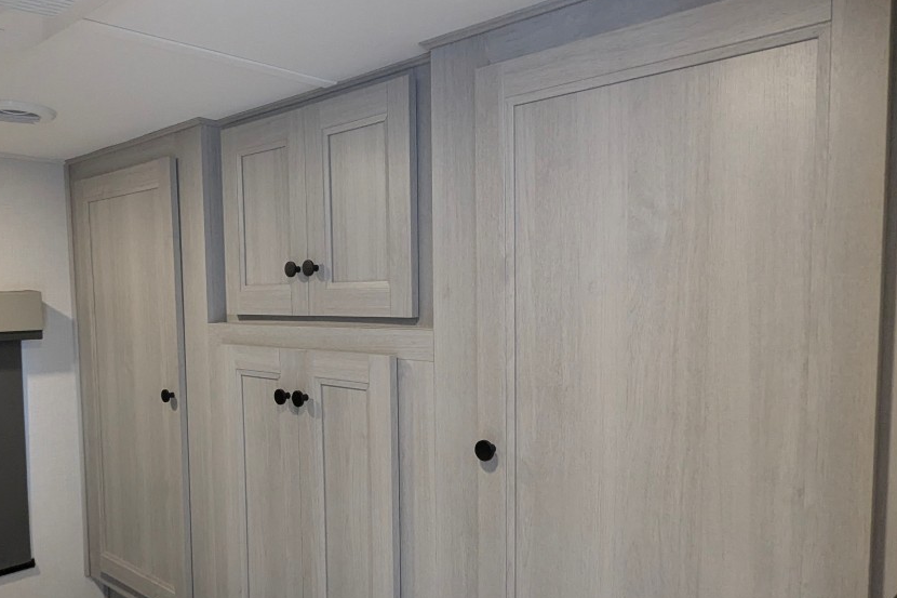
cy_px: 349
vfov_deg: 46.2
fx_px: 697
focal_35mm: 28
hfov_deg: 65.1
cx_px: 378
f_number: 2.2
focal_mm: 2.35
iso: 334
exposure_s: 1/44.3
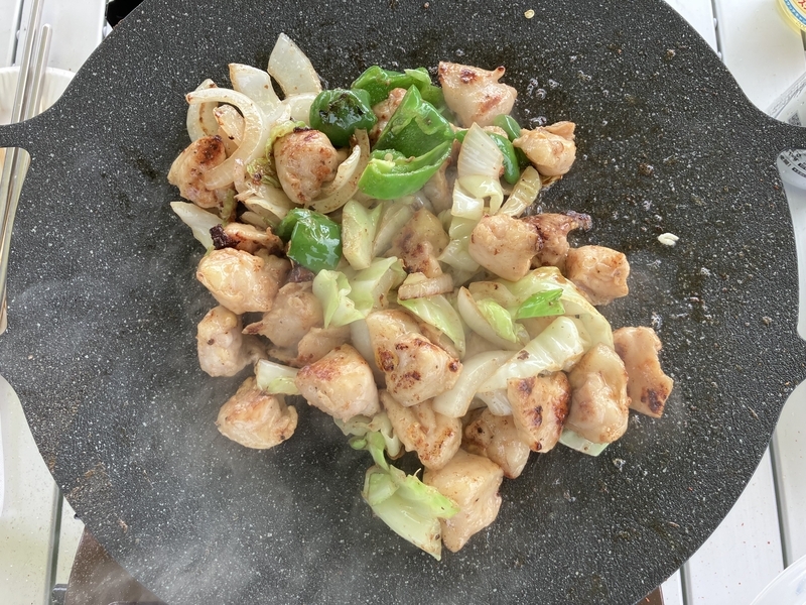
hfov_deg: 63.4
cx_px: 403
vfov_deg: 49.7
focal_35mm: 28
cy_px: 302
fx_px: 652
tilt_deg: -77.6
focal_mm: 3.99
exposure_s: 1/273
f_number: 1.8
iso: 32
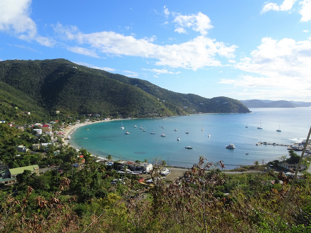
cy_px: 116
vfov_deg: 56.8
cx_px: 156
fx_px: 216
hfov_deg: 71.6
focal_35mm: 24
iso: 80
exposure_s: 1/1000
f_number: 3.5
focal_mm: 4.1
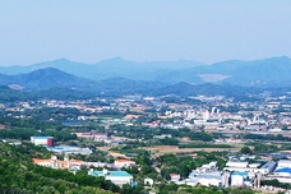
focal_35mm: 111
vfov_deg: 12.2
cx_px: 13
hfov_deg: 18.0
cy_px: 206
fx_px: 897
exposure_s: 1/1600
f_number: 2.8
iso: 100
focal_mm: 8.38
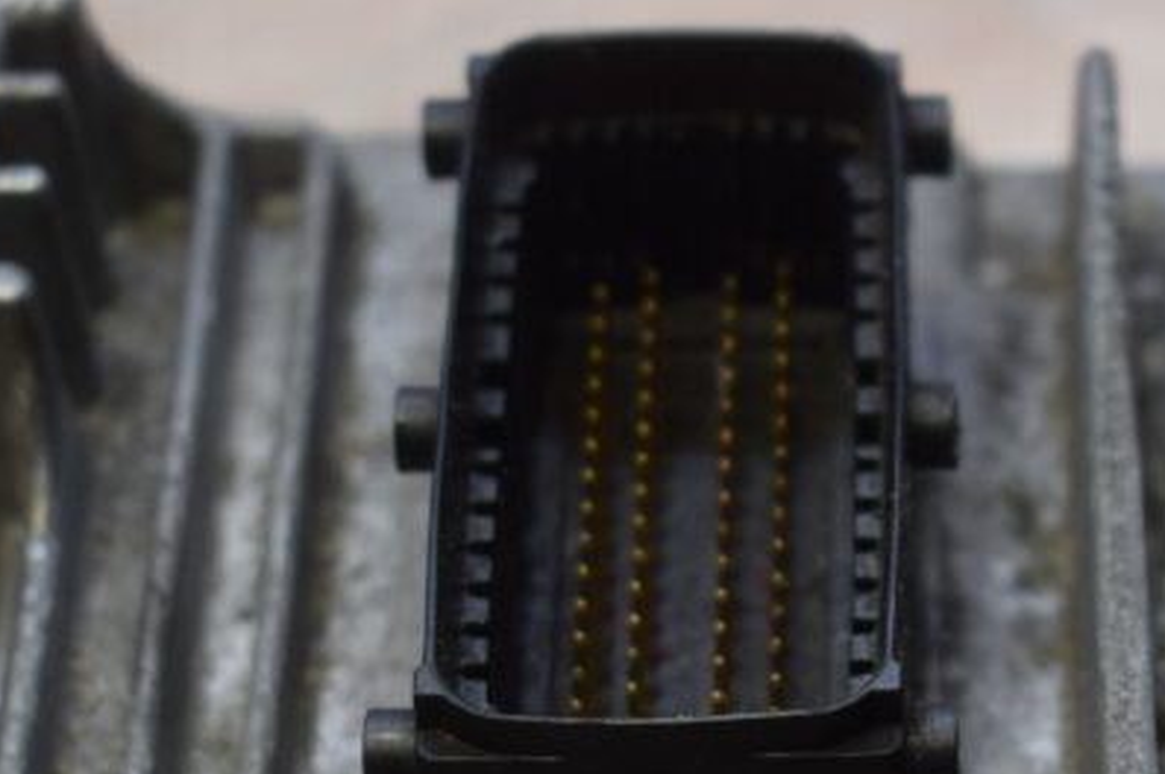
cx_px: 1095
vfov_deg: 9.2
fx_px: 4753
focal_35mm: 147
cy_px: 944
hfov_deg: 13.8
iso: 400
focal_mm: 38
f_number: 4.8
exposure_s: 1/60
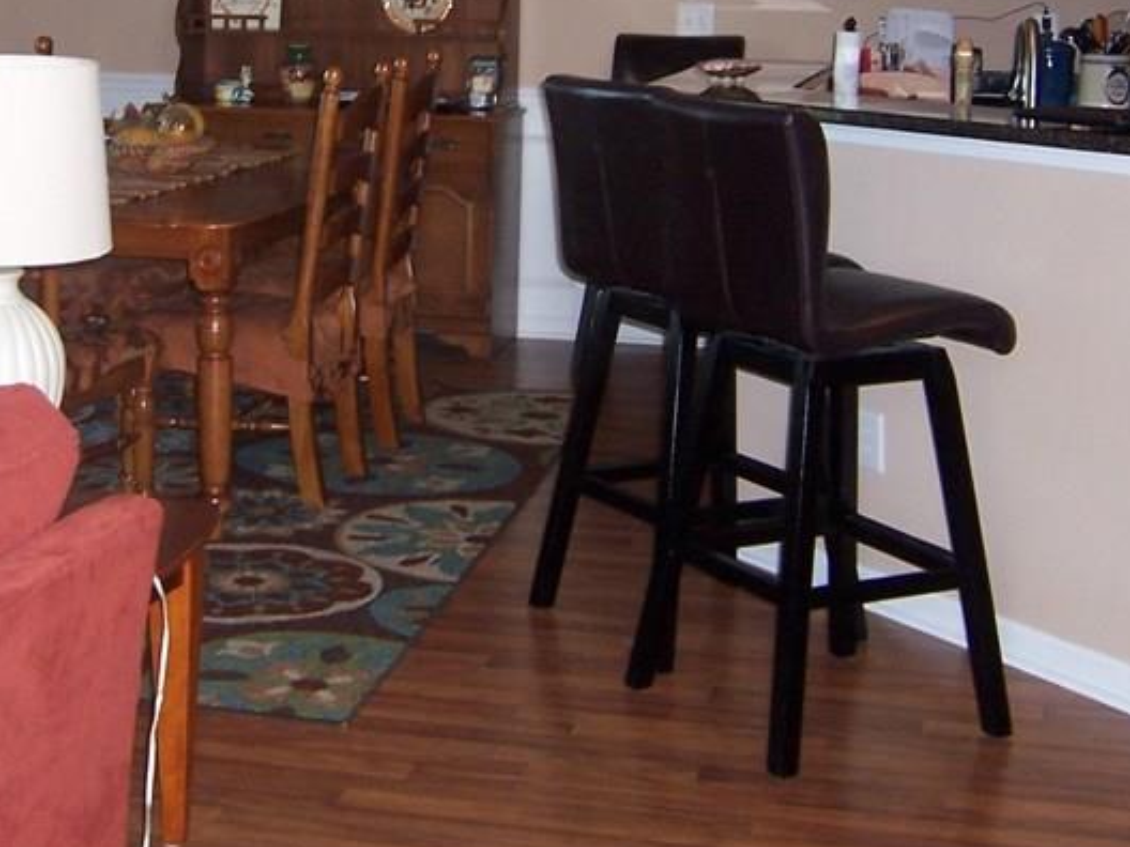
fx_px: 2089
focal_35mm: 64
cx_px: 357
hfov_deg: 30.0
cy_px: 53
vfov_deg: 22.3
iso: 140
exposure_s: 1/60
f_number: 2.8
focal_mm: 5.5
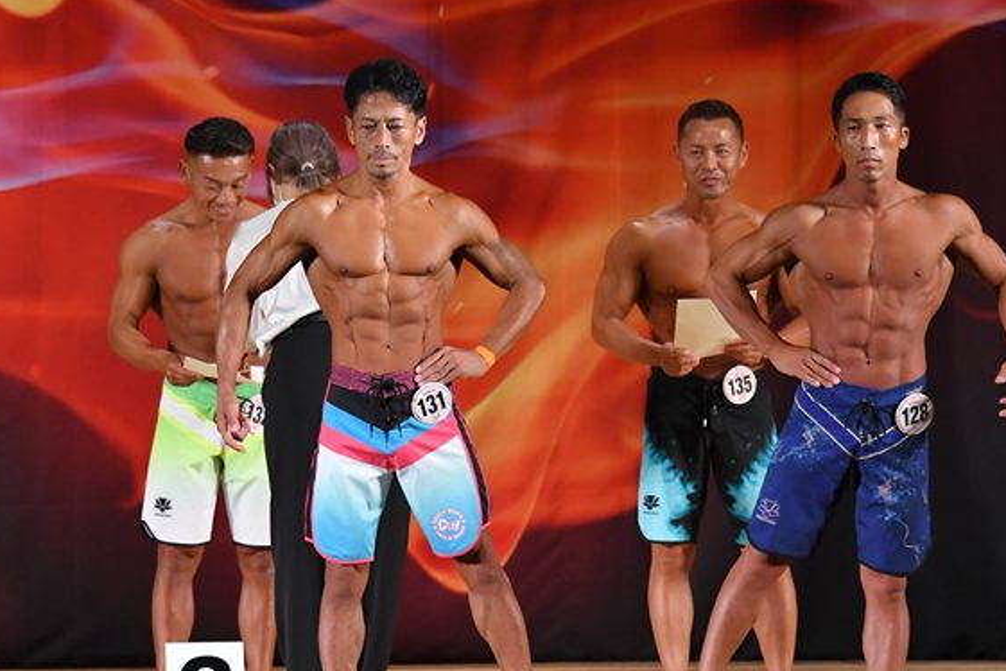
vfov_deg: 4.9
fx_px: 7796
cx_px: 528
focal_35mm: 279
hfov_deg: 7.4
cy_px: 402
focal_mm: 135
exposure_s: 1/400
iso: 3200
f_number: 5.6
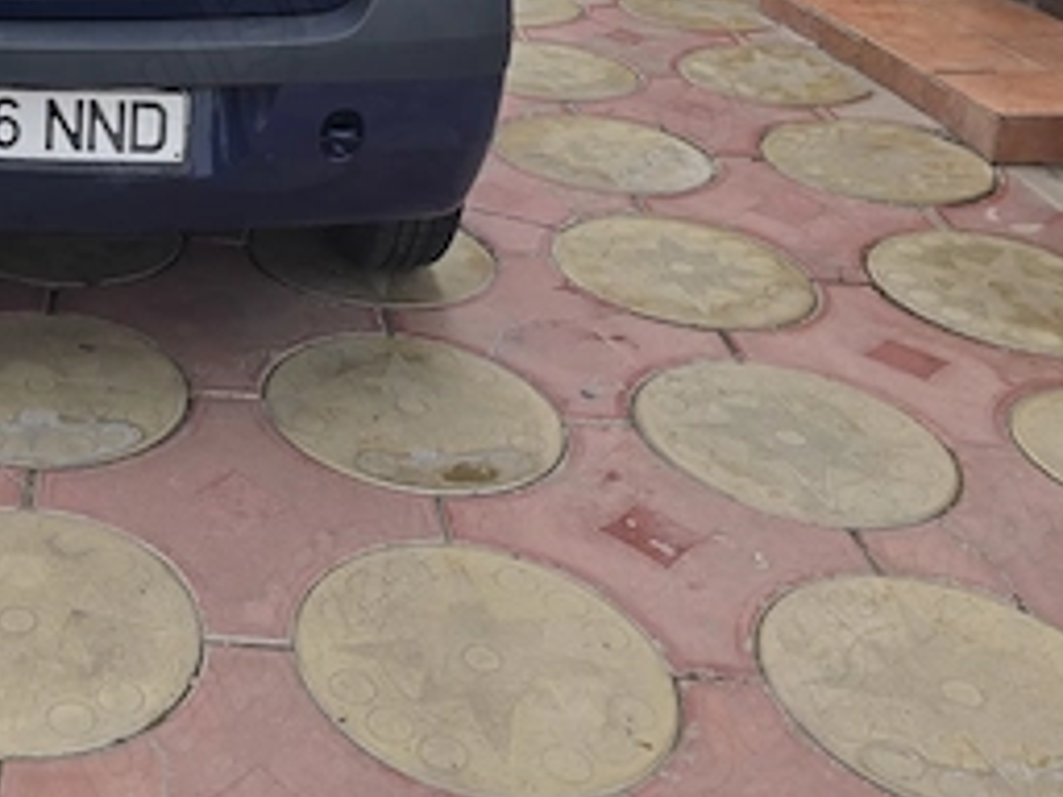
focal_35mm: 54
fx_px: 1658
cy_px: 8
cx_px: 46
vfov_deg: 25.7
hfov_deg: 33.1
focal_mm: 6.3
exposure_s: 1/3788
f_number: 1.7
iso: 80
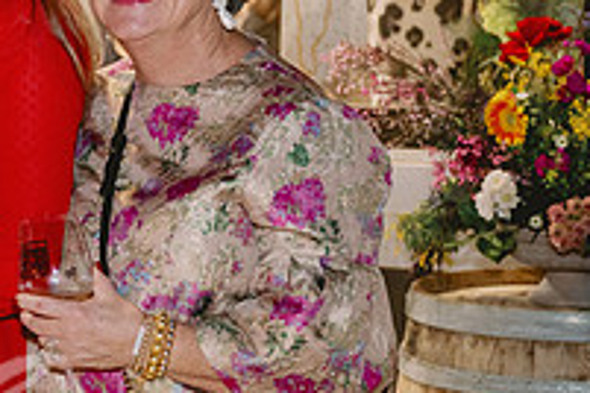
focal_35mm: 133
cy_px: 170
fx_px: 2180
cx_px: -141
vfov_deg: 10.3
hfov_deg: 14.8
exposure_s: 1/125
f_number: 2.8
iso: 2500
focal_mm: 42
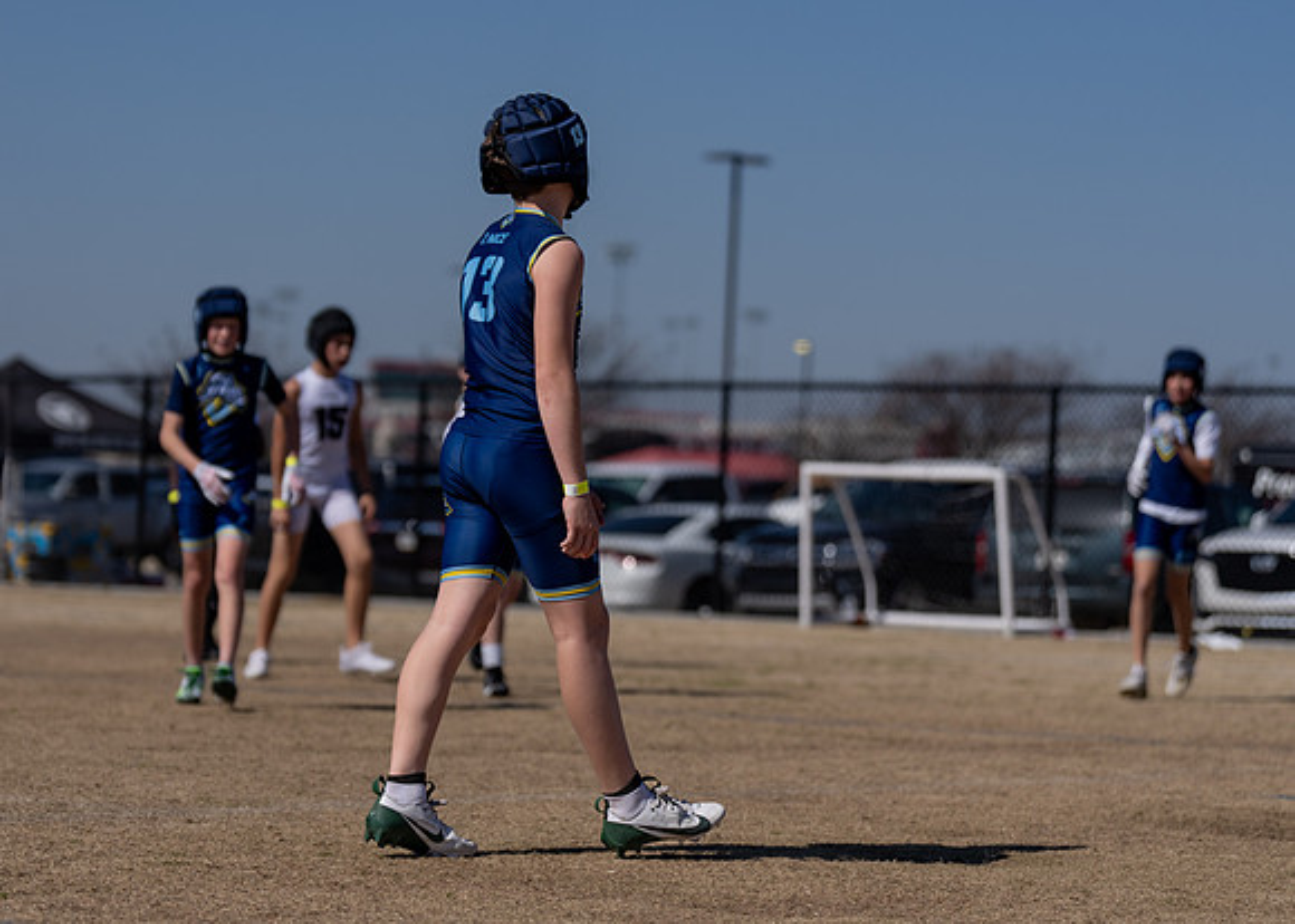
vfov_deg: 11.1
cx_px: 545
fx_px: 4740
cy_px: 428
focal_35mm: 129
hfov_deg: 15.5
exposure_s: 1/6400
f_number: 2.8
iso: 100
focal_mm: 102
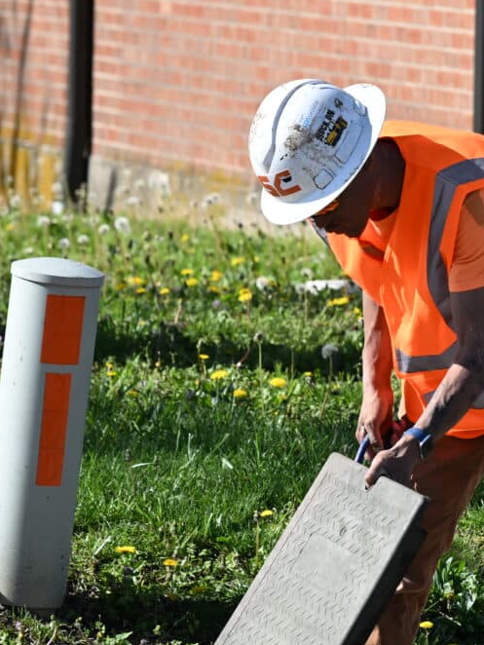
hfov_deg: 3.3
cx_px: 521
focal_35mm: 446
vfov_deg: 4.4
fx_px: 8309
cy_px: 446
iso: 64
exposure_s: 1/400
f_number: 5
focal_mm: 120
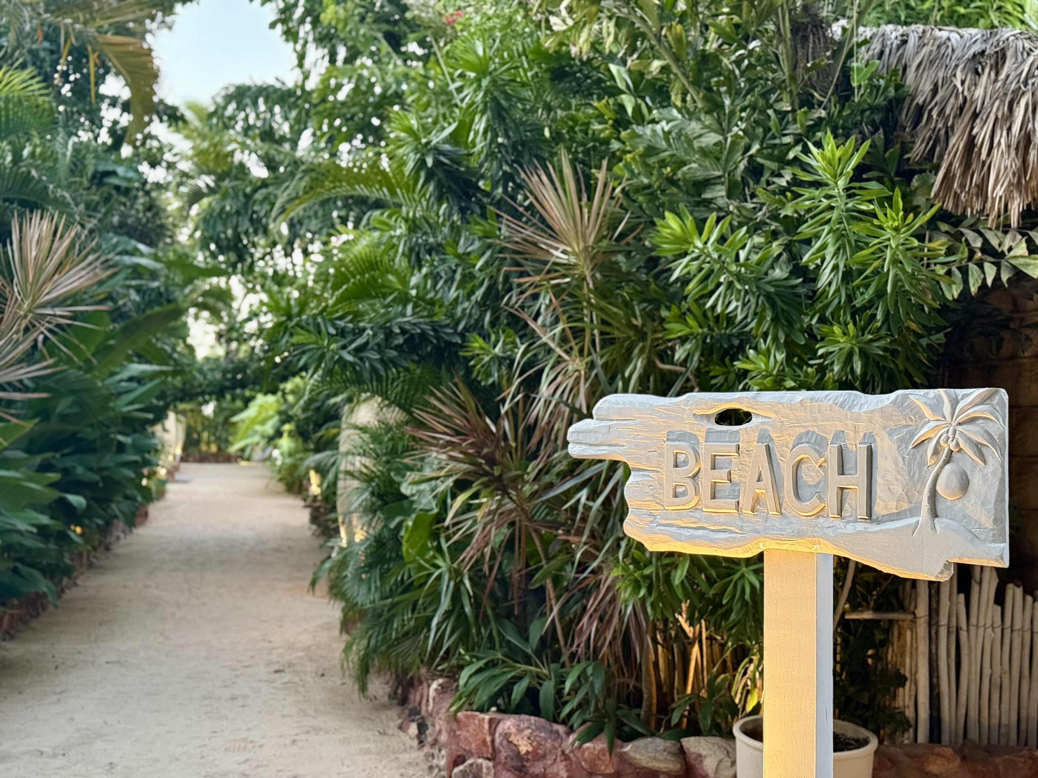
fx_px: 1439
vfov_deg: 30.3
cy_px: 389
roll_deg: -1.0
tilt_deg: +4.2
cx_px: 519
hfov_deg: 39.7
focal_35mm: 48
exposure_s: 1/40
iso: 500
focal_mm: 6.76
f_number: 1.78
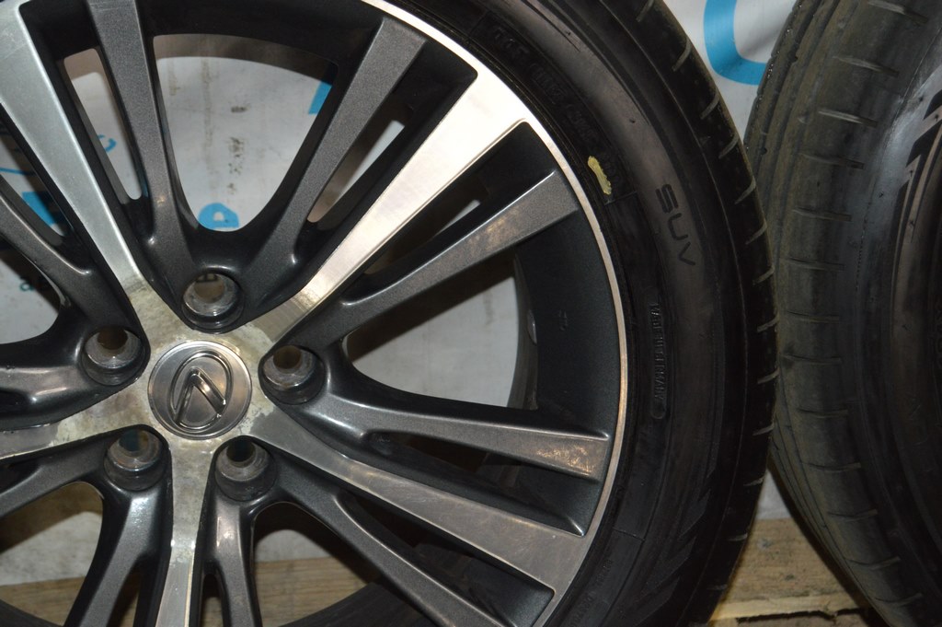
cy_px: 314
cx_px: 471
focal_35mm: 82
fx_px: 2157
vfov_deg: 16.5
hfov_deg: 24.6
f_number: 5.6
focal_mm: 55
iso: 1800
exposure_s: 1/60
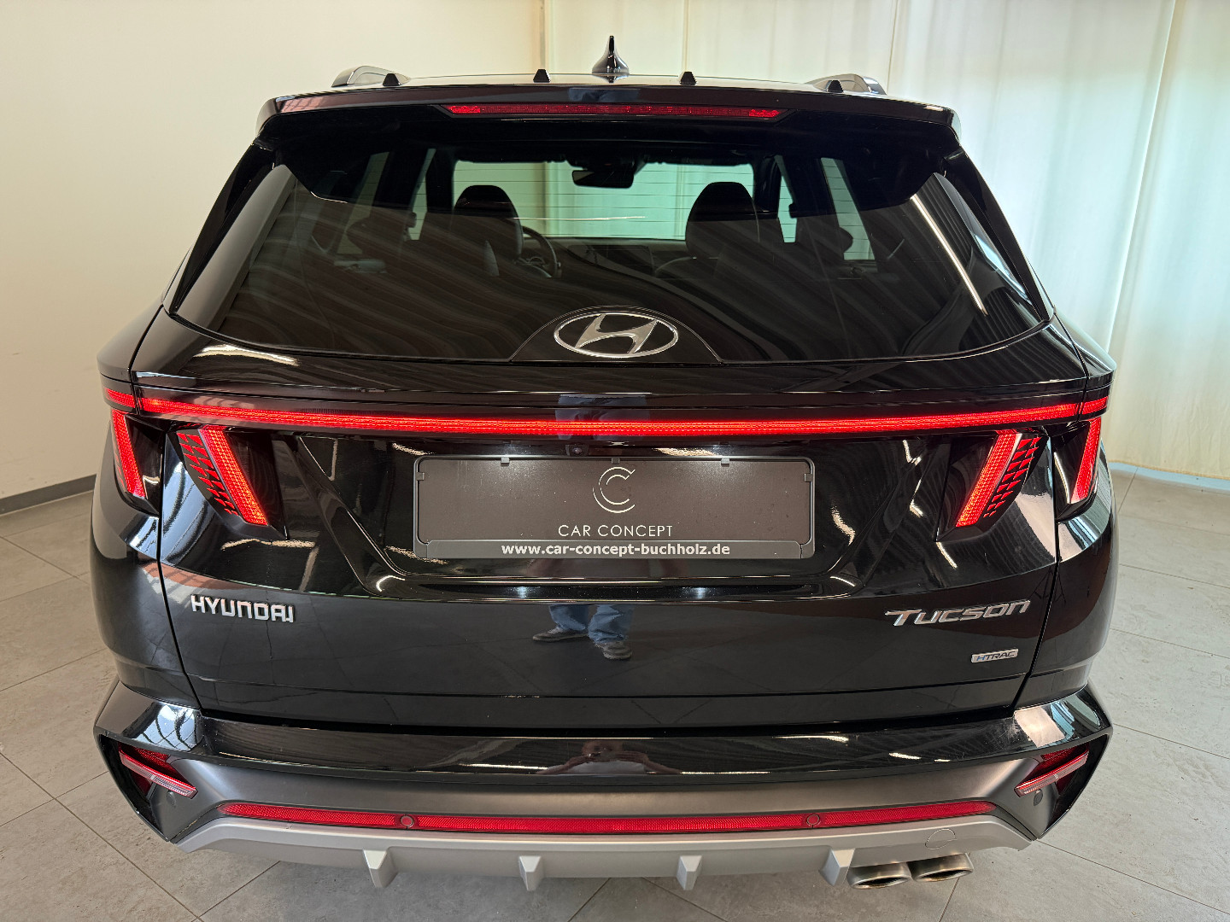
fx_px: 853
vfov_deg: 56.8
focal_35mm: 24
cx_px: 615
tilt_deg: -17.2
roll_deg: -0.5
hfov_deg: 71.6
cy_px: 461
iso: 250
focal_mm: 6.76
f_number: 1.78
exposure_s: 1/50
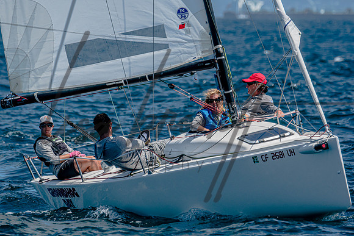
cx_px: 177
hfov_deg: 3.9
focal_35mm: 522
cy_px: 118
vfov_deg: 2.6
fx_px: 5136
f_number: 5.6
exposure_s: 1/2000
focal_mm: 320
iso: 200
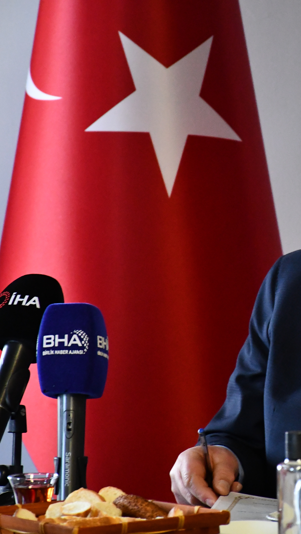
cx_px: 256
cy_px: 267
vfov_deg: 6.5
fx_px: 4697
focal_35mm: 331
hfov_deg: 3.7
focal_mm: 140
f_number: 5.6
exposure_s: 1/250
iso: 5600
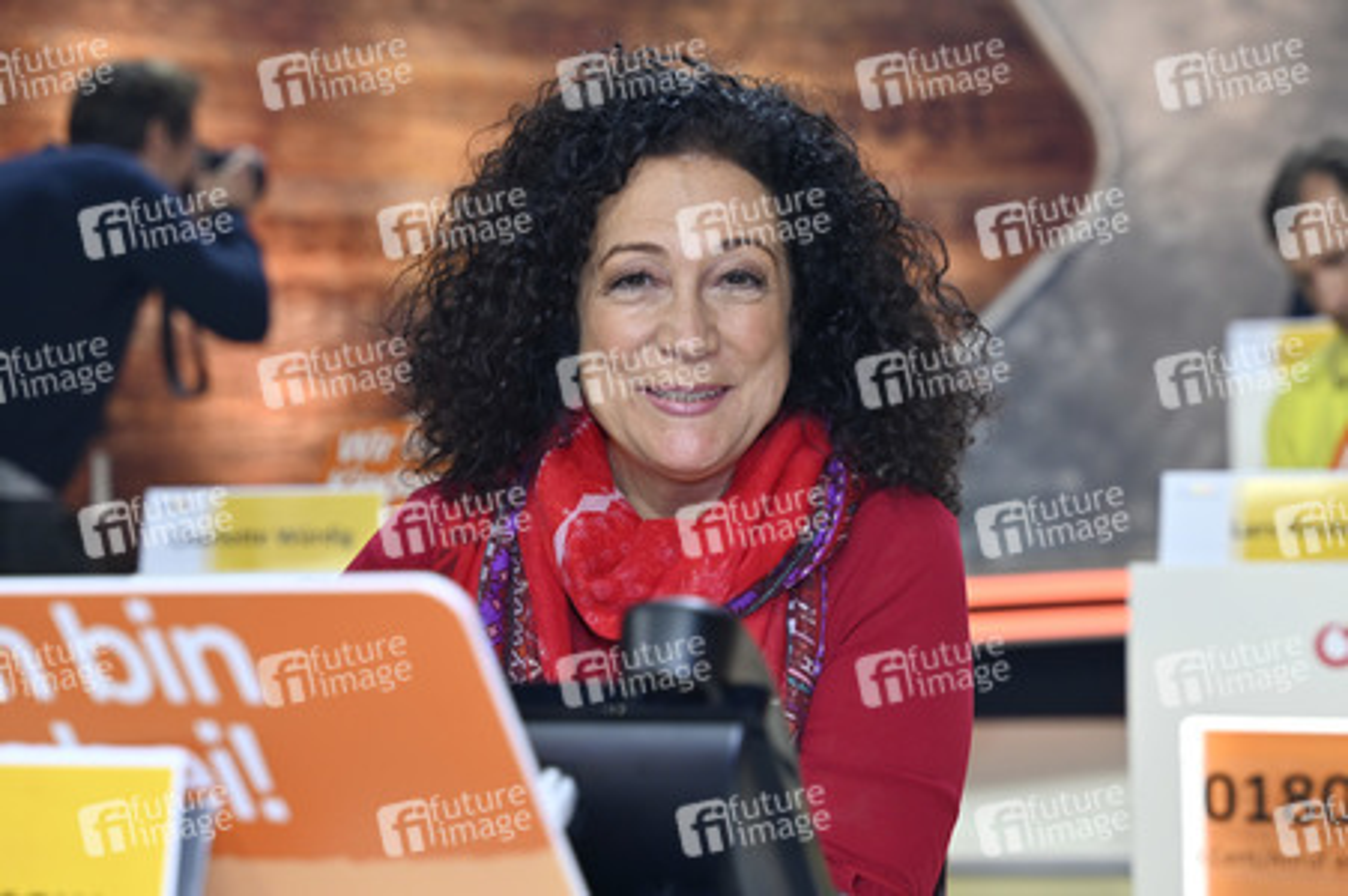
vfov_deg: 20.0
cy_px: 448
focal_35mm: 68
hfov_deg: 29.7
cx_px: 674
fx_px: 2544
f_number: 4
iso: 1000
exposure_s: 1/200
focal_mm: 68
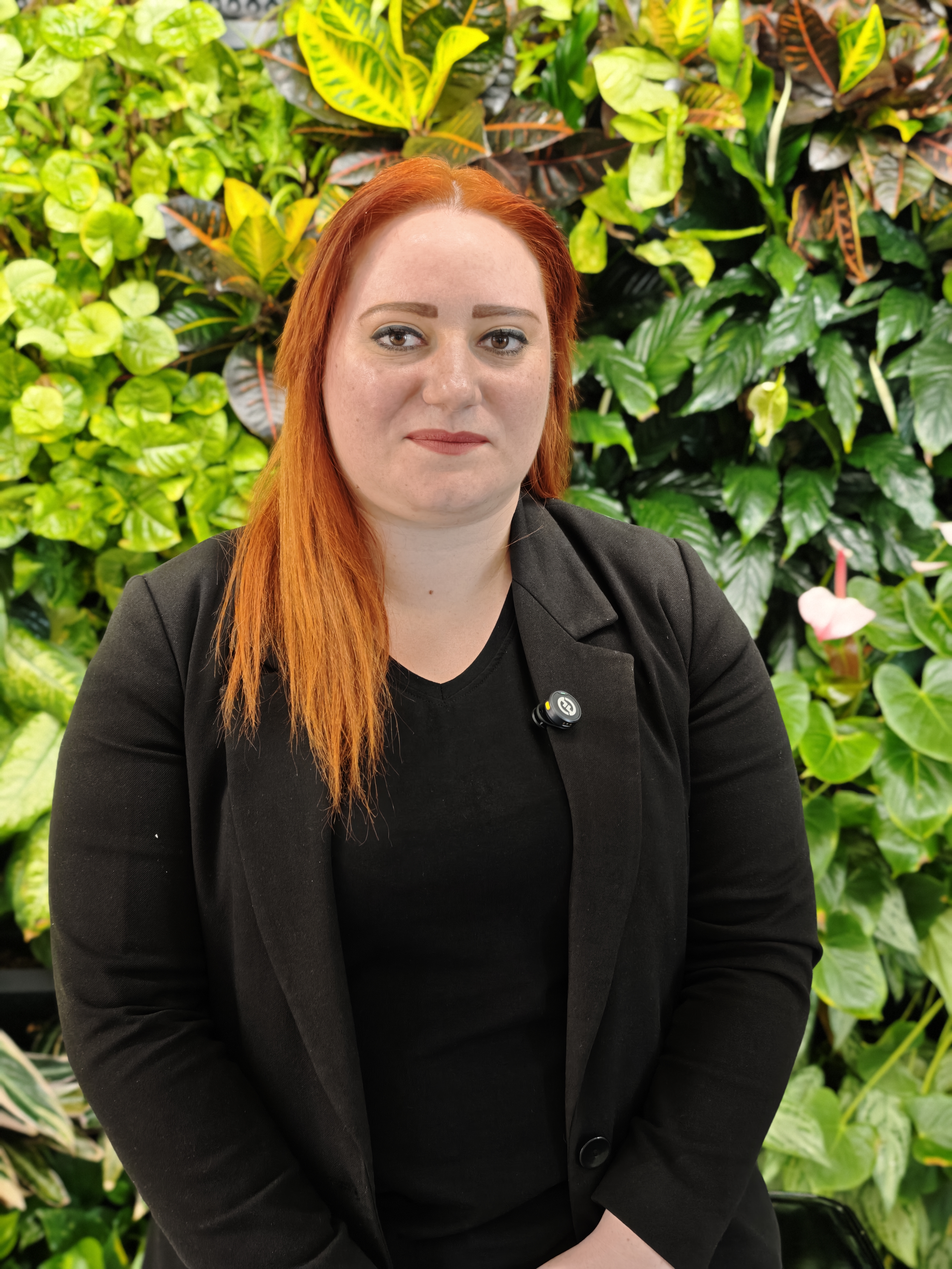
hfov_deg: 31.5
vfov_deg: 41.2
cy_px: 634
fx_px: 1687
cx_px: 476
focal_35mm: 46
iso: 160
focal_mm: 8.72
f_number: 1.63
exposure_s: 1/100
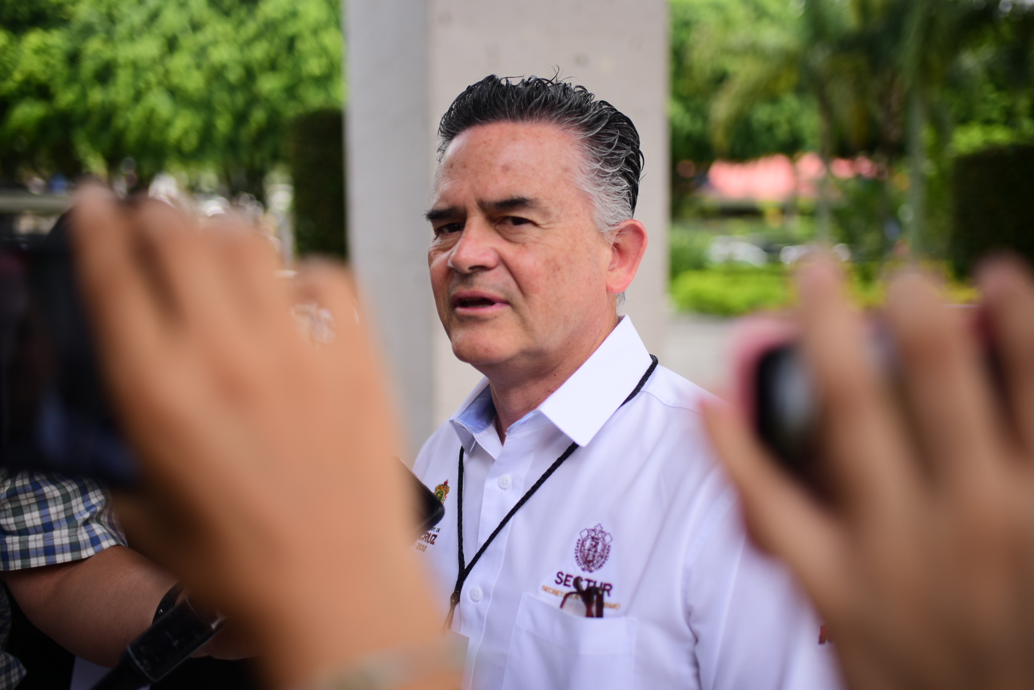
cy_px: 345
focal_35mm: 35
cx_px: 517
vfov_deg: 37.9
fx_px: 1005
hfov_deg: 54.4
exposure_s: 1/1250
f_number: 1.8
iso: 100
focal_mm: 35
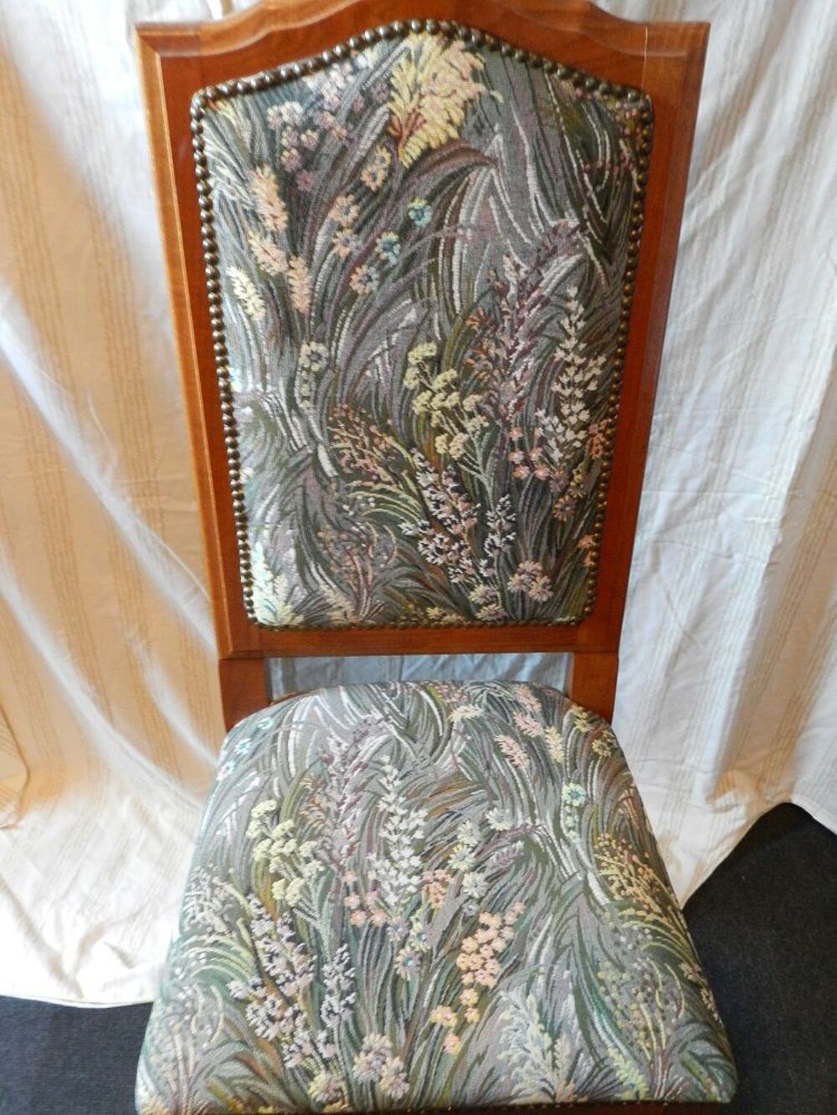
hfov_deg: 44.2
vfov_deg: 56.8
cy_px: 558
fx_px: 1031
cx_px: 418
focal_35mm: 32
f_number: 3.7
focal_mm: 5.6
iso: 400
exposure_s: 1/5
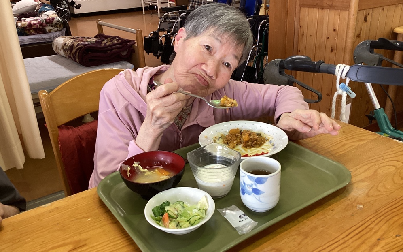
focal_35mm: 33
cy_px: 128
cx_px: 202
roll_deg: +2.8
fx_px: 362
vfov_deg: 38.3
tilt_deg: -22.9
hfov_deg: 58.2
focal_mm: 3.3
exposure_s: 1/50
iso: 125
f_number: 2.4
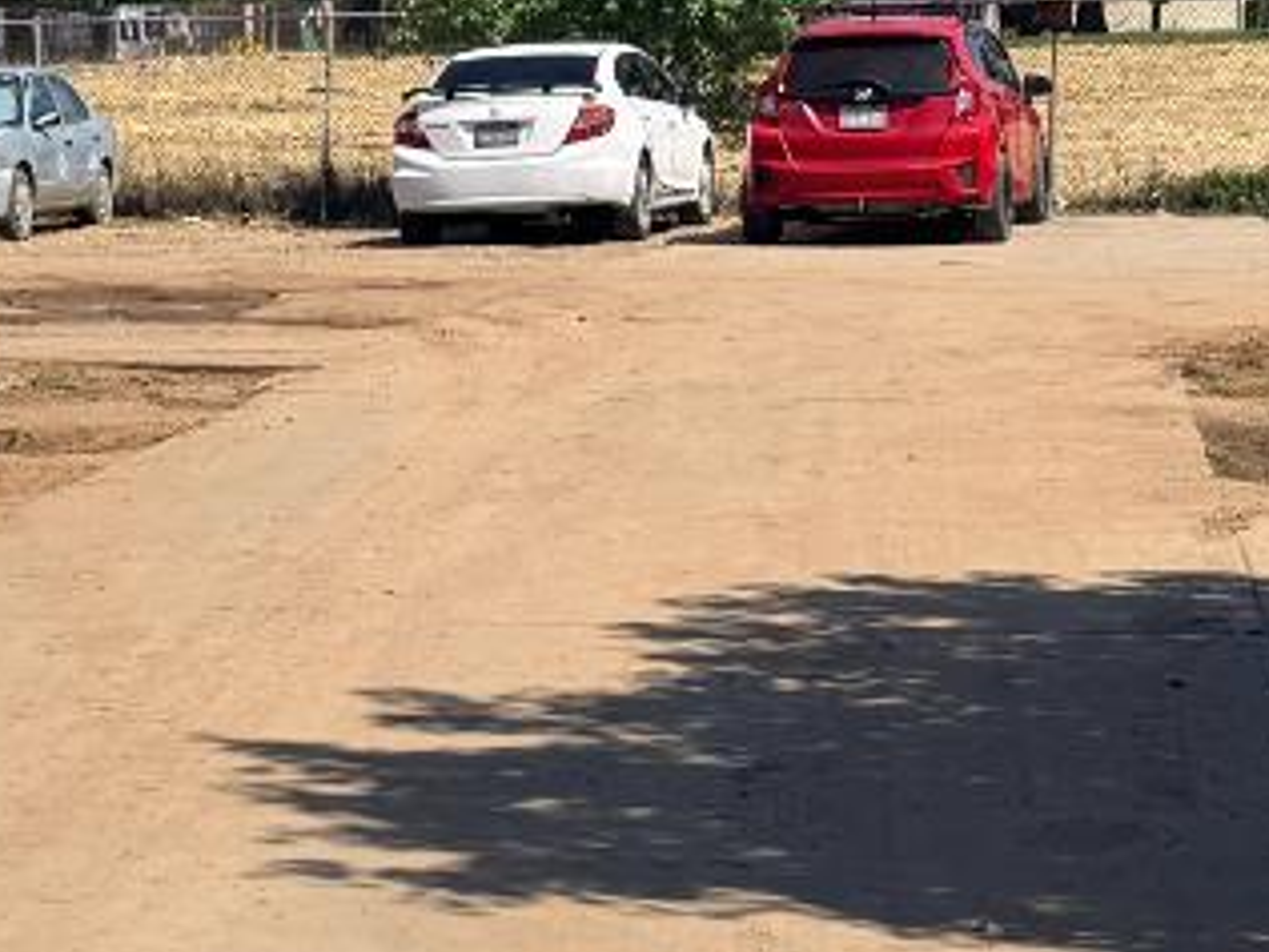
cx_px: 514
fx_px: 4179
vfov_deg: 13.0
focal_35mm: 114
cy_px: 448
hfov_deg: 17.3
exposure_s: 1/6711
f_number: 1.78
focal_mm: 6.76
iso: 80
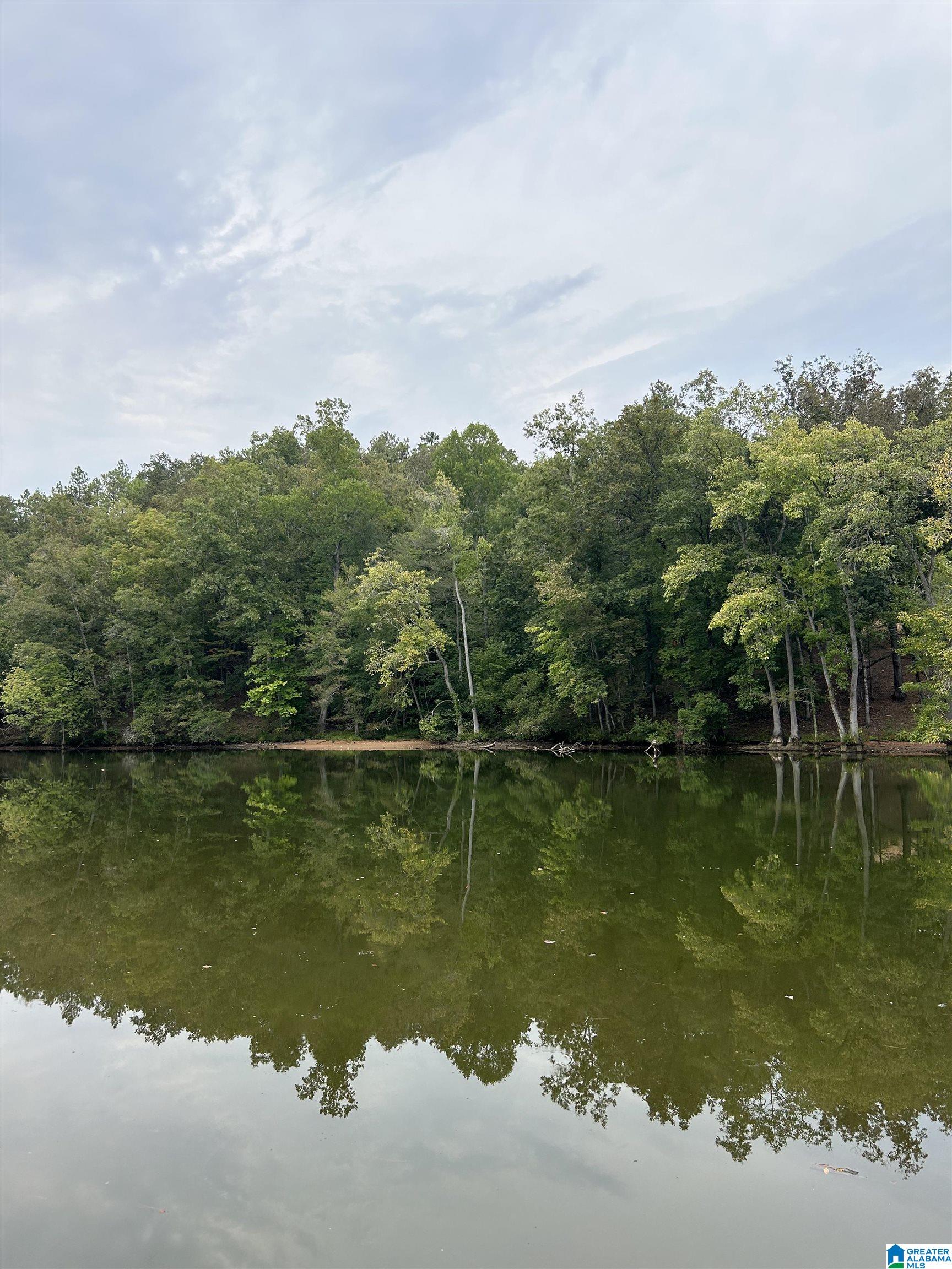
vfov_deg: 67.3
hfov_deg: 53.1
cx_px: 476
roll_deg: +1.9
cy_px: 634
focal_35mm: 26
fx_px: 953
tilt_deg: +5.7
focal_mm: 5.7
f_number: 1.5
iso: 50
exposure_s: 1/658
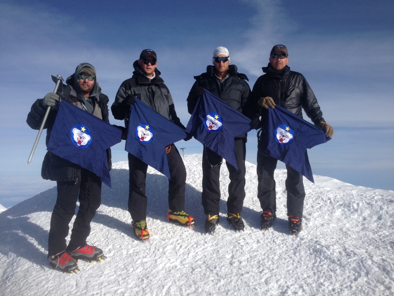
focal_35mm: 33
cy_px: 148
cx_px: 197
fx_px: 376
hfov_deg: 55.4
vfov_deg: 42.9
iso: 50
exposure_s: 1/2584
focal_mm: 4.13
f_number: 2.4
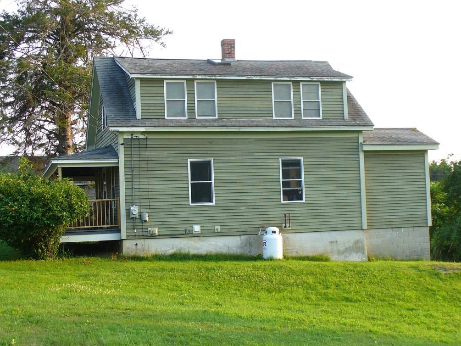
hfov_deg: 36.2
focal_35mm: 53
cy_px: 173
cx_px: 233
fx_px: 706
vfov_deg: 27.5
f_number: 2.9
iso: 80
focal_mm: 7
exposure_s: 1/100
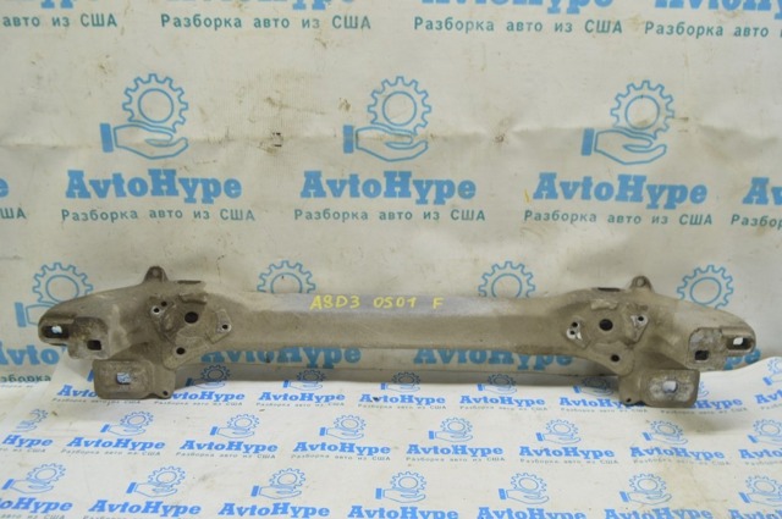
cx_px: 391
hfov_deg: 57.3
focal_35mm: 33
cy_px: 260
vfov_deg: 39.9
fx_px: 716
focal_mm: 22
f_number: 5.6
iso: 400
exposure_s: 1/20
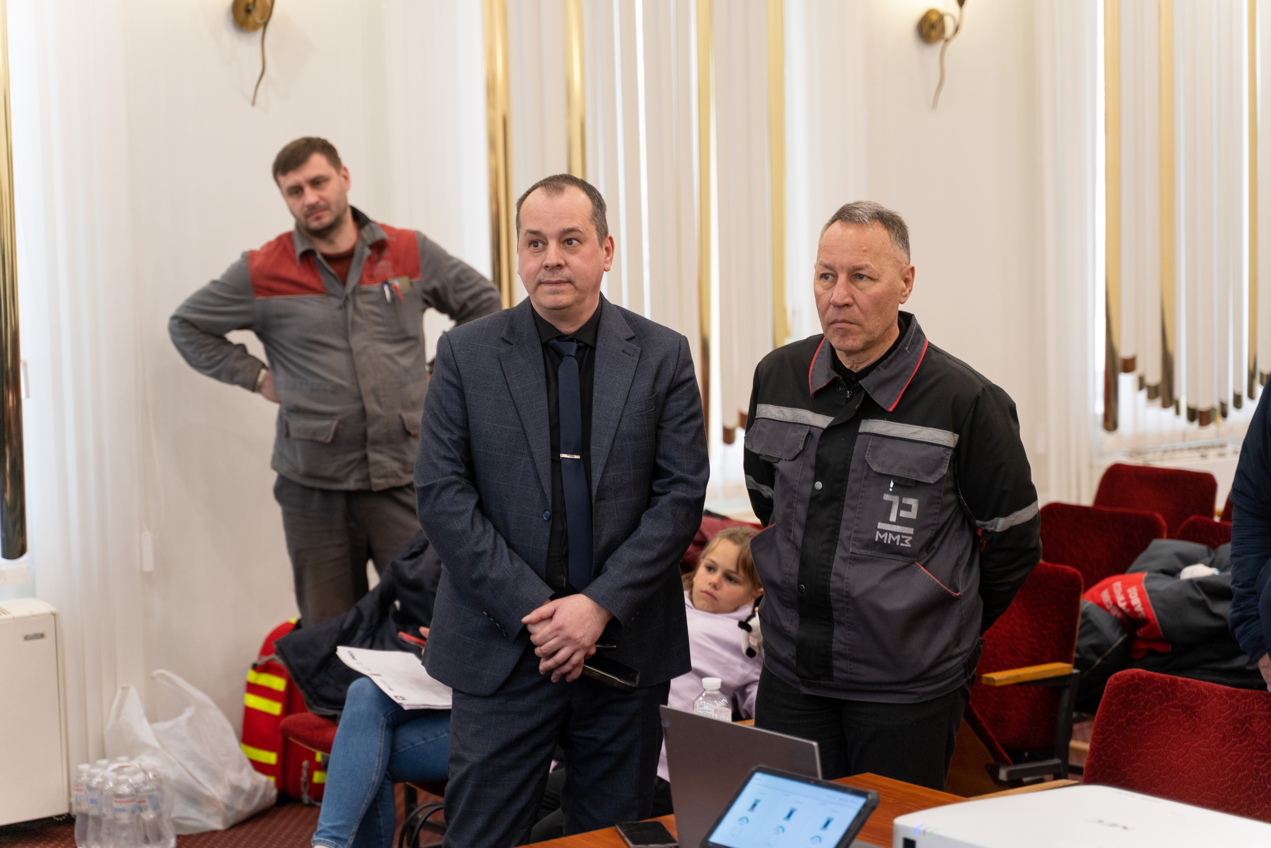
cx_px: 636
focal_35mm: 75
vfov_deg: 18.2
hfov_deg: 27.0
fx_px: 2648
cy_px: 424
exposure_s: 1/100
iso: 500
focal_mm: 75
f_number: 2.8
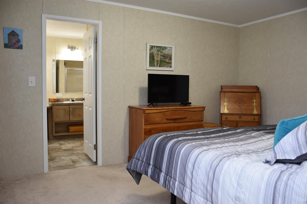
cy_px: 102
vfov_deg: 43.6
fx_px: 256
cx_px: 154
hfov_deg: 61.9
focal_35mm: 30
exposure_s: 1/60
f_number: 4
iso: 400
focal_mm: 20
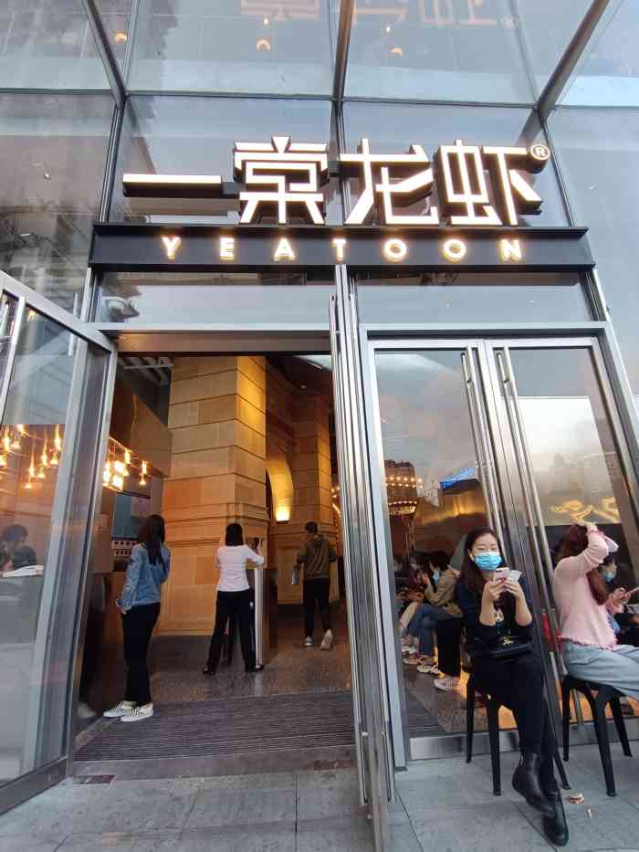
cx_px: 320
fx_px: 418
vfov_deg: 91.0
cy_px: 426
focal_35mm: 17
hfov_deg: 74.7
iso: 176
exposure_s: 1/50
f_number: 2.4
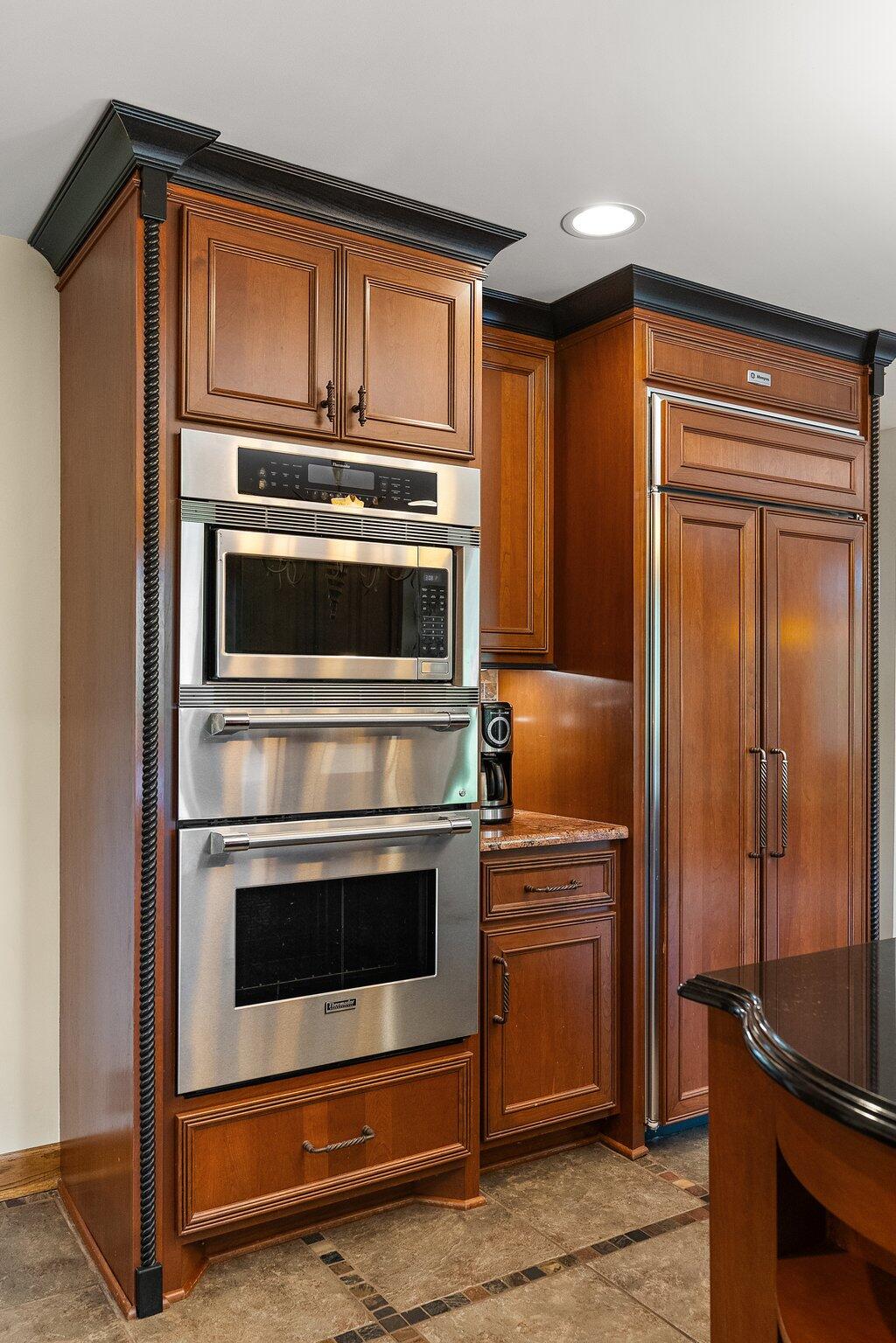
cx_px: 448
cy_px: 672
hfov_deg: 47.9
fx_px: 1008
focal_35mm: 27
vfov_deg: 67.4
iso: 1600
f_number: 4
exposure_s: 1/30
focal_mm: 18.4
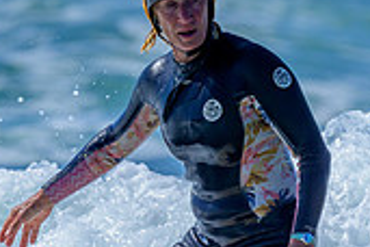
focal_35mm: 2990
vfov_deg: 0.5
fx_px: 30728
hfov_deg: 0.7
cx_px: 219
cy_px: 259
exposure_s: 1/2000
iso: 220
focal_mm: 800
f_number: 6.3
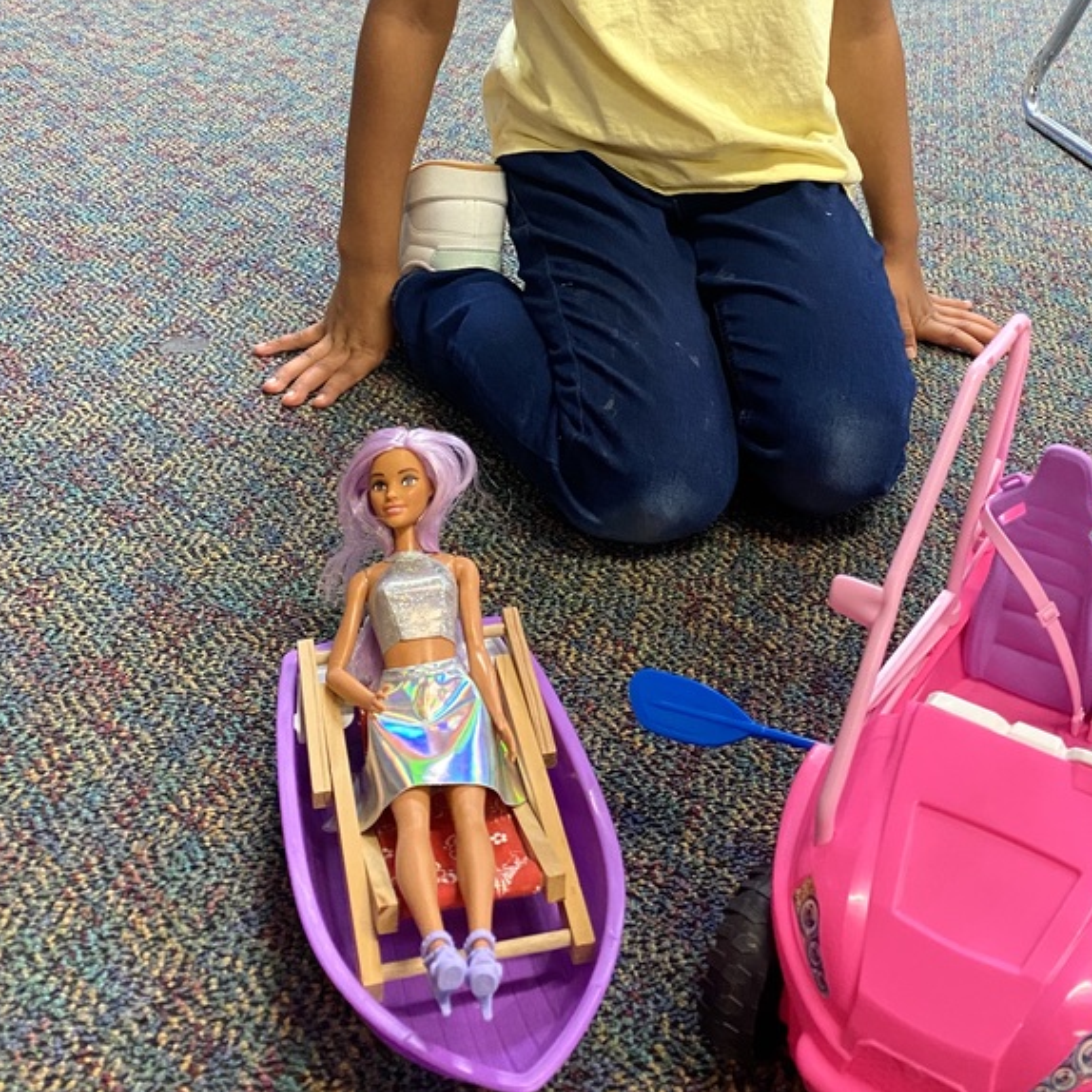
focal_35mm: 41
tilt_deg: -19.6
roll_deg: -3.6
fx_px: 1463
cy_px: 207
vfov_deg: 39.2
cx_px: 685
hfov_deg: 40.6
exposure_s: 1/60
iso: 320
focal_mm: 4.25
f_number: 1.8
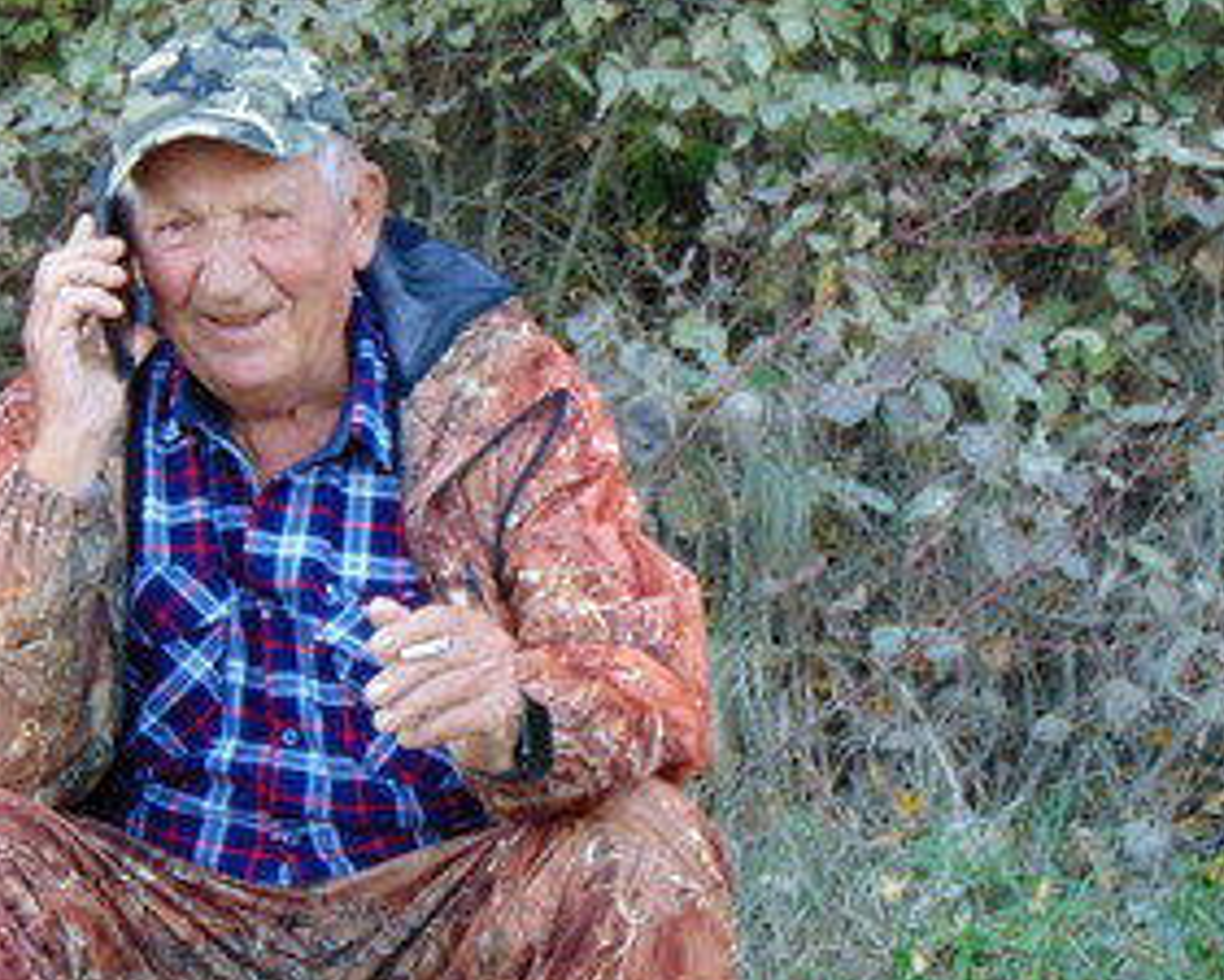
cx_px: 405
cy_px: 623
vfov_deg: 13.9
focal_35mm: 111
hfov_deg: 17.3
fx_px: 4022
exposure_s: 1/160
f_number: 3.5
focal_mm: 9
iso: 250
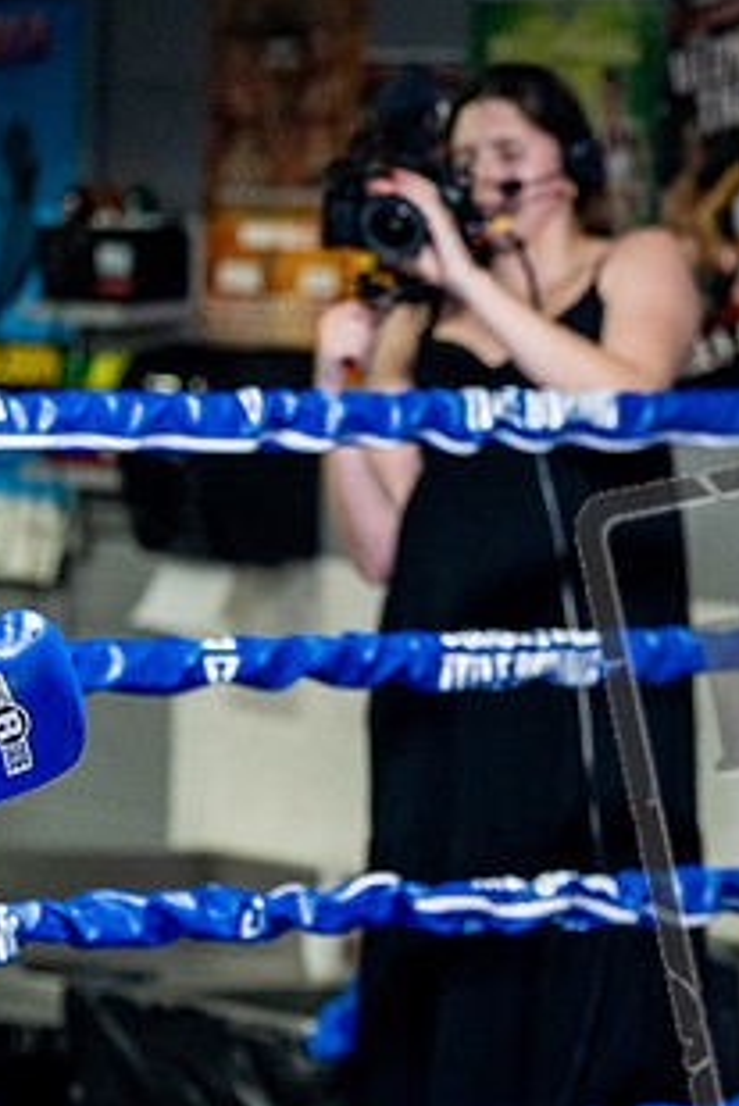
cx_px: 723
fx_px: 6059
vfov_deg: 10.4
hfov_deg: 7.0
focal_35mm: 197
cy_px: 749
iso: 4000
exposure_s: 1/800
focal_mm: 93
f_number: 2
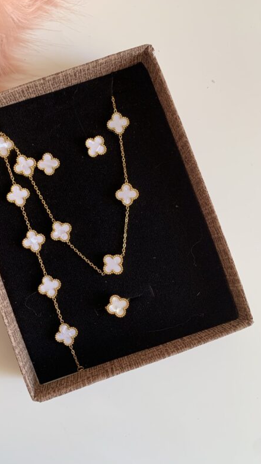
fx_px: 356
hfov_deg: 39.8
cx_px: 91
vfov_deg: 66.0
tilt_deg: -85.8
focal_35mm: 29
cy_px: 232
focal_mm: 4.25
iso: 100
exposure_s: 1/82
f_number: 1.8
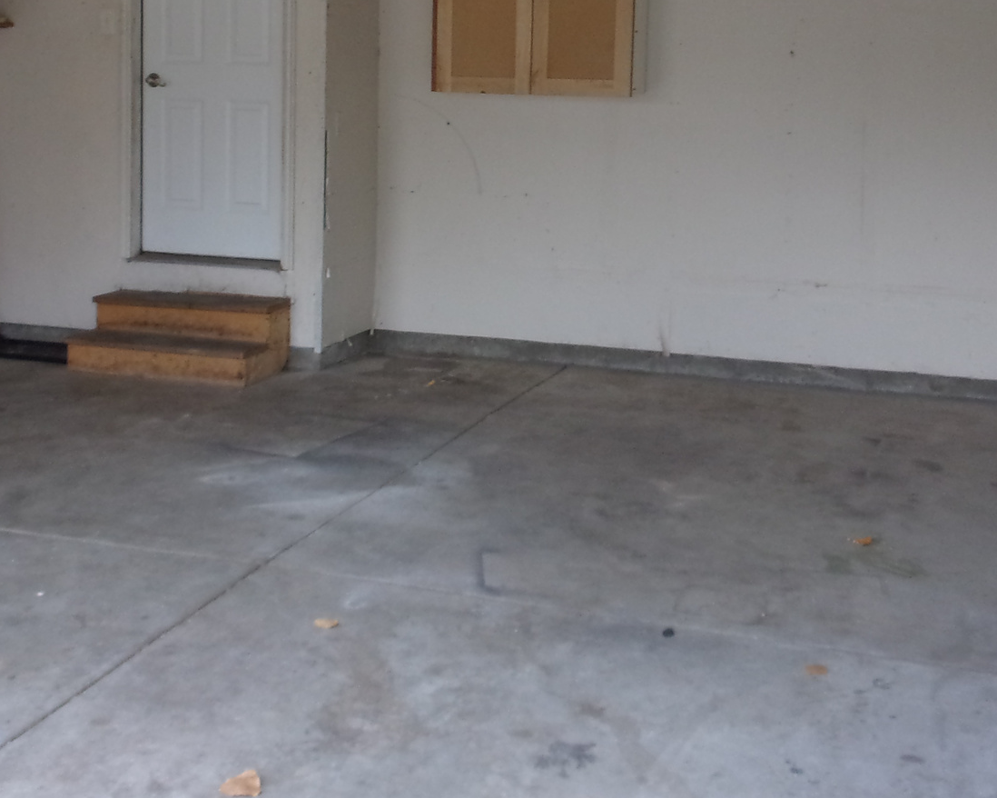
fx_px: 1505
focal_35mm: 51
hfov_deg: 36.7
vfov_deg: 29.2
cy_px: 203
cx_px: 491
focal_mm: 5.1
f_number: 3.9
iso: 191
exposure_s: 1/34
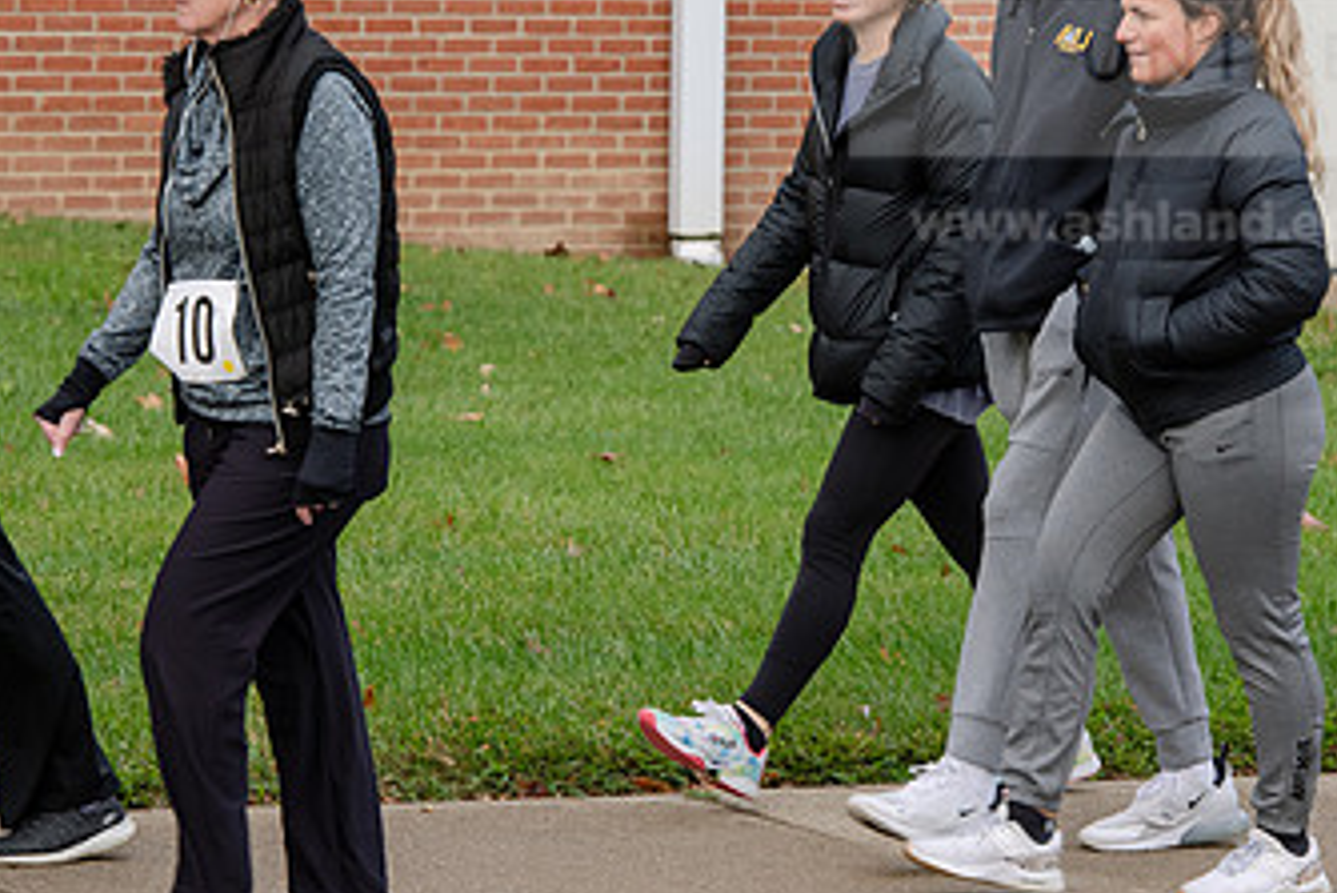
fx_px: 8397
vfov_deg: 6.1
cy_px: 306
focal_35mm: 226
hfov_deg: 9.1
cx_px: 729
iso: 640
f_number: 6.3
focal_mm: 130
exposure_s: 1/400
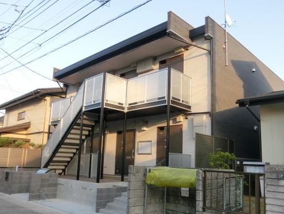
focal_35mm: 31
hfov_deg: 58.1
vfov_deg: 45.4
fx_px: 255
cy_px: 117
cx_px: 160
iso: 80
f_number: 3
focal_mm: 4.24
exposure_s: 1/200
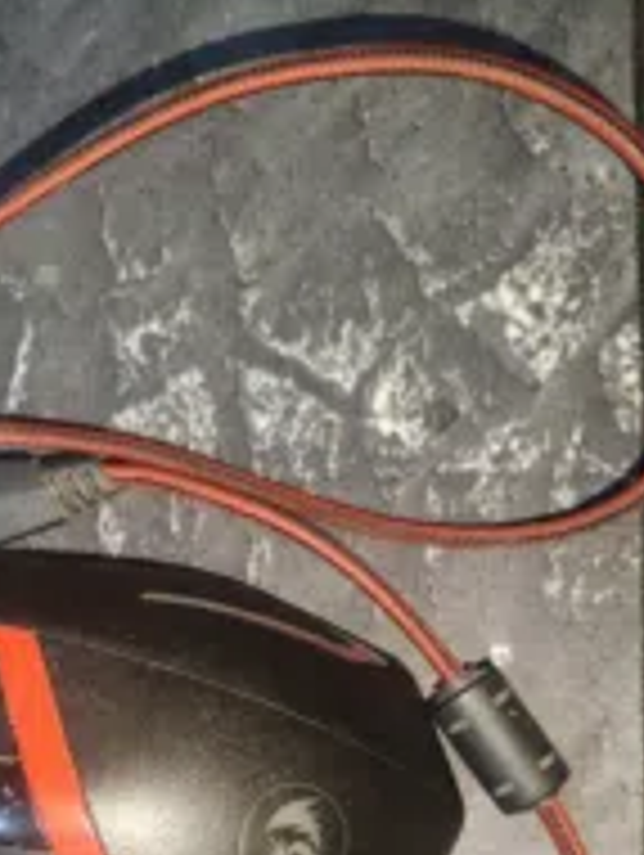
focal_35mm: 61
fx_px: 1510
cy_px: 842
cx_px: 18
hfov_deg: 23.2
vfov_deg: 29.7
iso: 1531
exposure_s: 1/25
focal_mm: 4.75
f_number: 1.8
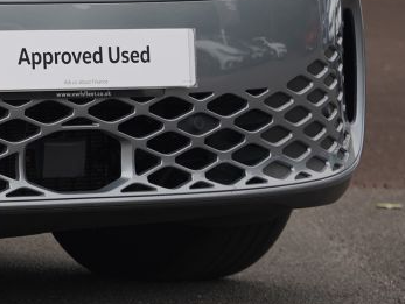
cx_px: -441
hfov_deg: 6.5
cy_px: -199
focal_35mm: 295
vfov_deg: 5.0
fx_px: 3456
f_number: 4
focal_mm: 66.7
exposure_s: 1/160
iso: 125
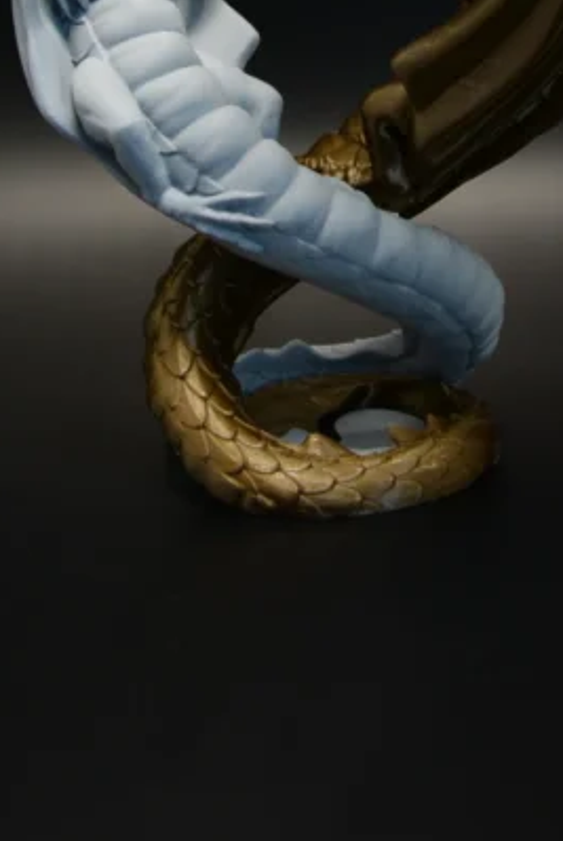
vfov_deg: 23.8
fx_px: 1895
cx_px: 323
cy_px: -23
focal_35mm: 81
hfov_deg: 16.9
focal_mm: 24
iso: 560
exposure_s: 1/60
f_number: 4
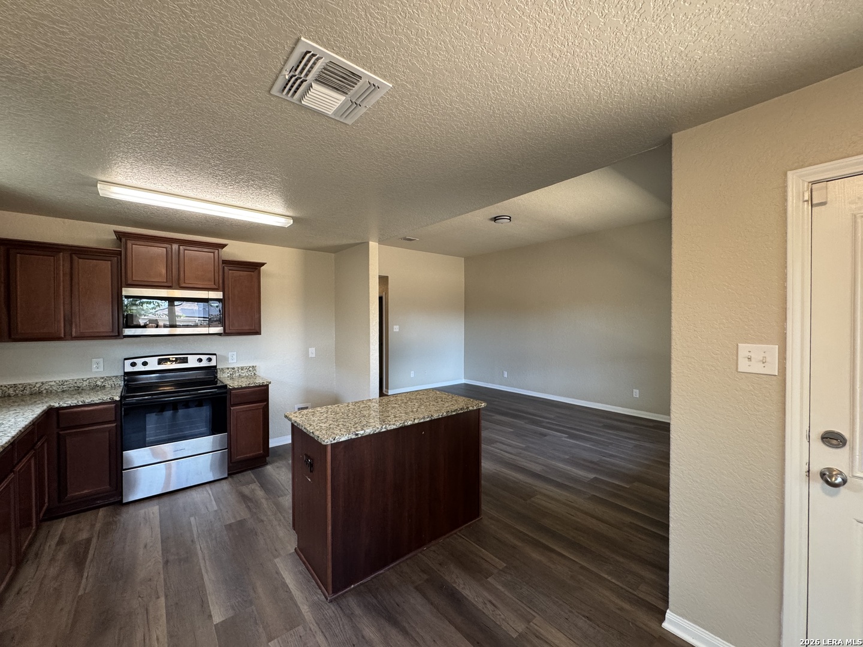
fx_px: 349
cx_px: 432
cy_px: 324
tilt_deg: -0.9
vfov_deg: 85.7
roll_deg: +0.1
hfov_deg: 102.1
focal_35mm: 14
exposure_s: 1/60
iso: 200
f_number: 2.2
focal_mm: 2.22
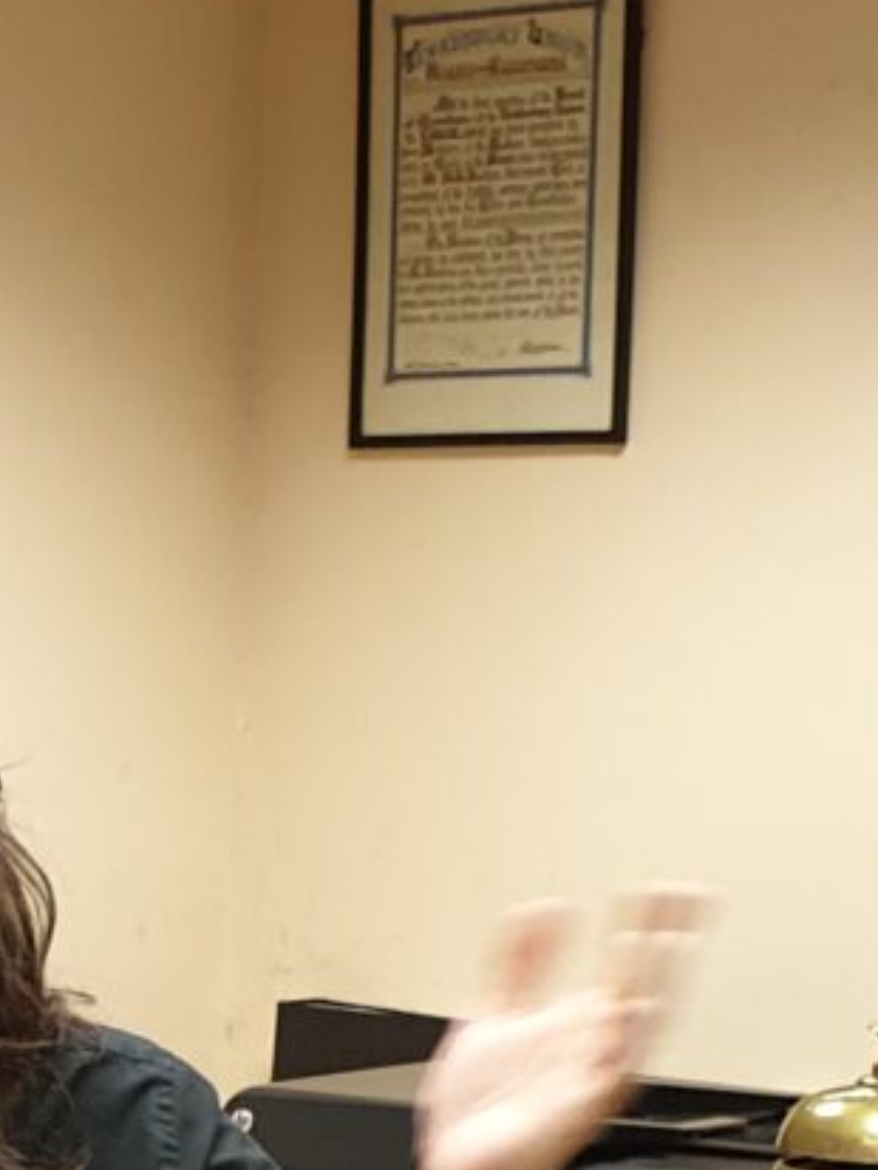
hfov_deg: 11.4
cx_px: -343
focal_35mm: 126
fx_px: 4259
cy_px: 1343
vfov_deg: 15.2
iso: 160
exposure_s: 1/50
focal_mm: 4.3
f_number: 2.4
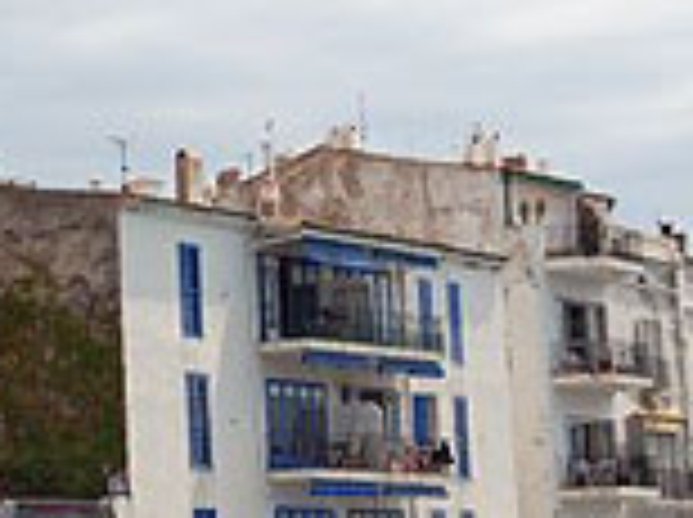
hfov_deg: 14.5
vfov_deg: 11.0
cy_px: 207
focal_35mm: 135
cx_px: 90
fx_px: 2698
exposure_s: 1/400
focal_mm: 32
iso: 200
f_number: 11
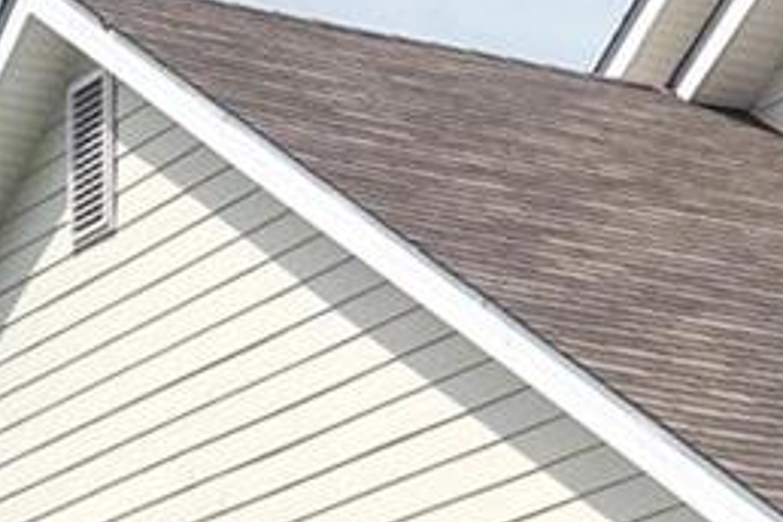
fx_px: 4850
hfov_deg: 8.4
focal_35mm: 223
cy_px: 825
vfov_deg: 6.1
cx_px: 1915
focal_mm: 18
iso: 400
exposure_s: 1/1600
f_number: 8
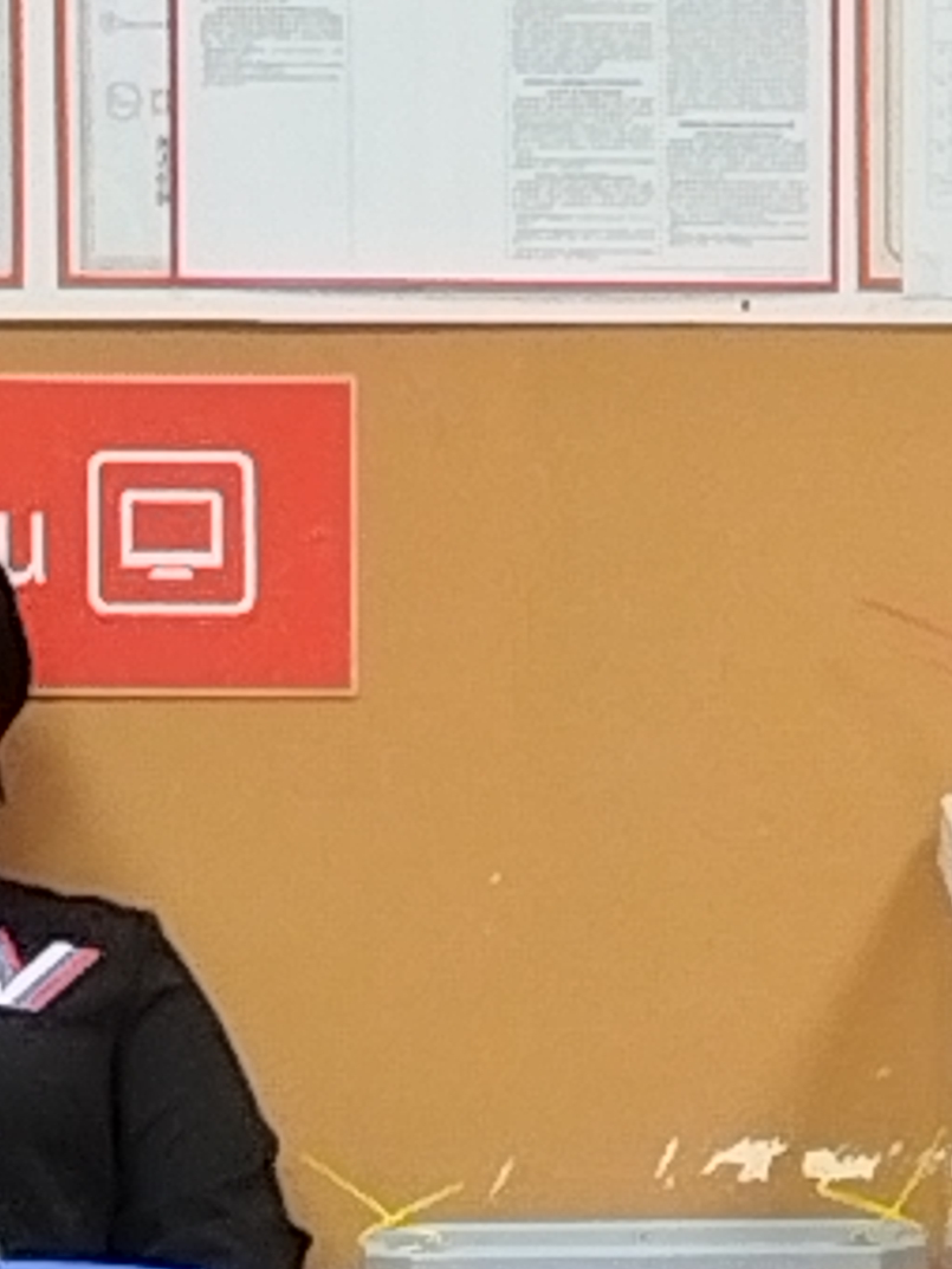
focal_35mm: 261
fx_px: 9569
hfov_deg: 5.6
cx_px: 1395
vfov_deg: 7.6
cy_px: 1114
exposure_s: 1/50
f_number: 1.9
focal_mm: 4.95
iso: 901
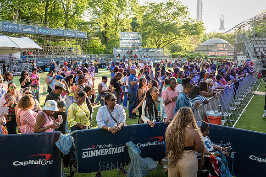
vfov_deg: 41.3
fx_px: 235
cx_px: 135
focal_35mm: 32
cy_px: 89
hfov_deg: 59.0
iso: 1000
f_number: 3.5
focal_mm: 31
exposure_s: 1/500
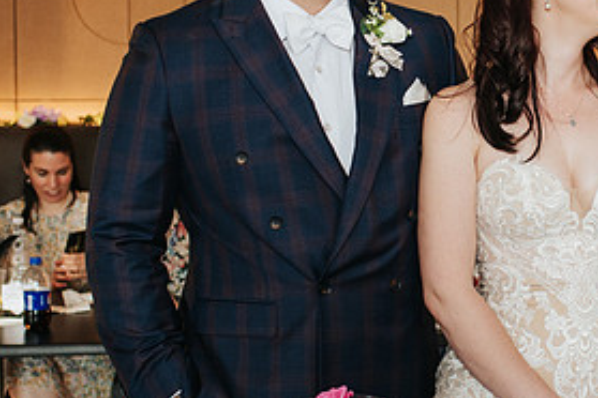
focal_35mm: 78
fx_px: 1296
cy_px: 158
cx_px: 473
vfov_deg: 17.5
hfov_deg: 25.6
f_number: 3.5
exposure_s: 1/160
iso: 720
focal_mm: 35
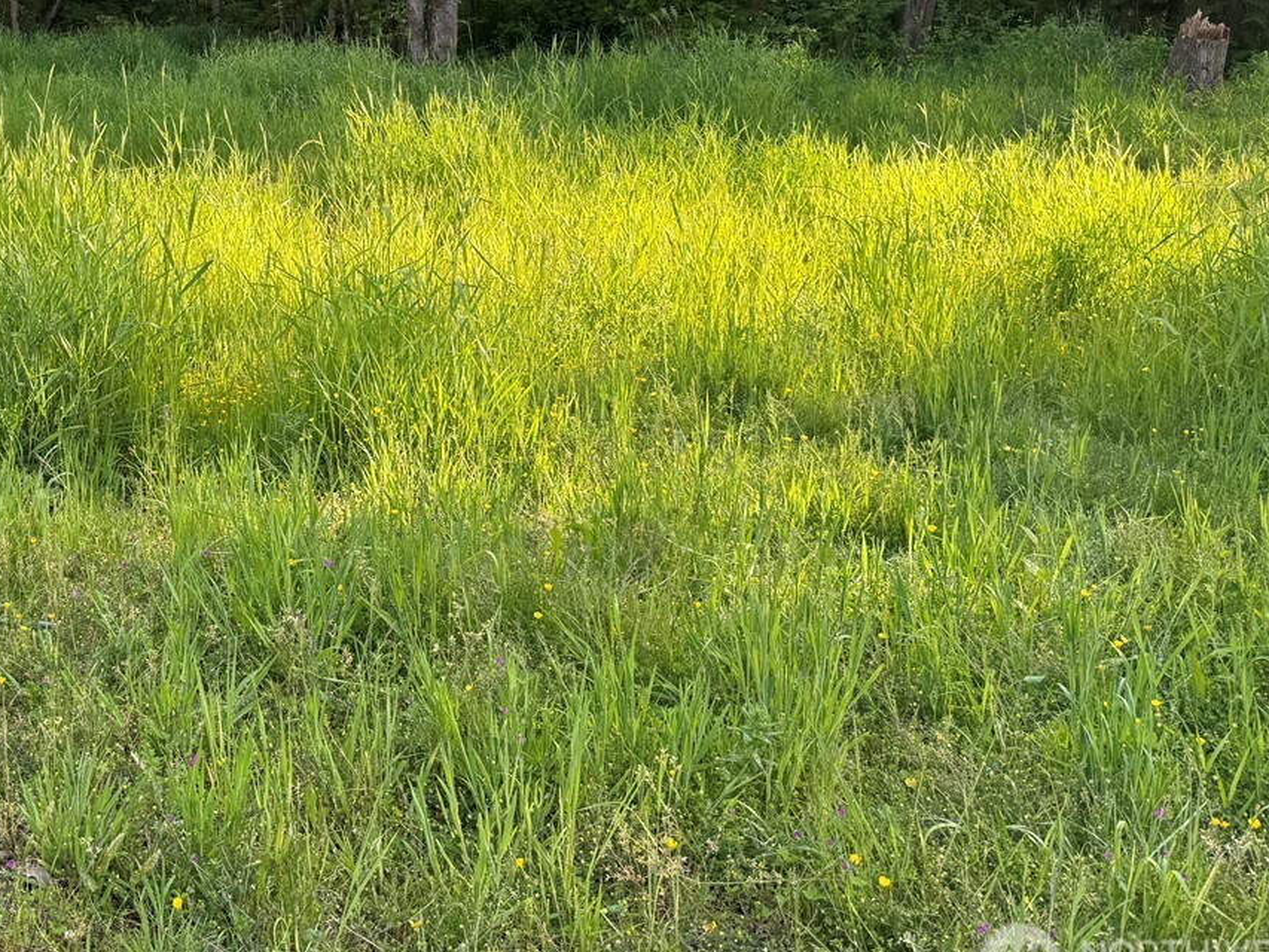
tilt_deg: -12.0
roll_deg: +2.4
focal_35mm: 45
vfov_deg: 31.0
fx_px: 1650
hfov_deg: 39.6
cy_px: 131
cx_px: 176
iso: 80
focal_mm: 6.76
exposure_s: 1/354
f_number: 1.78
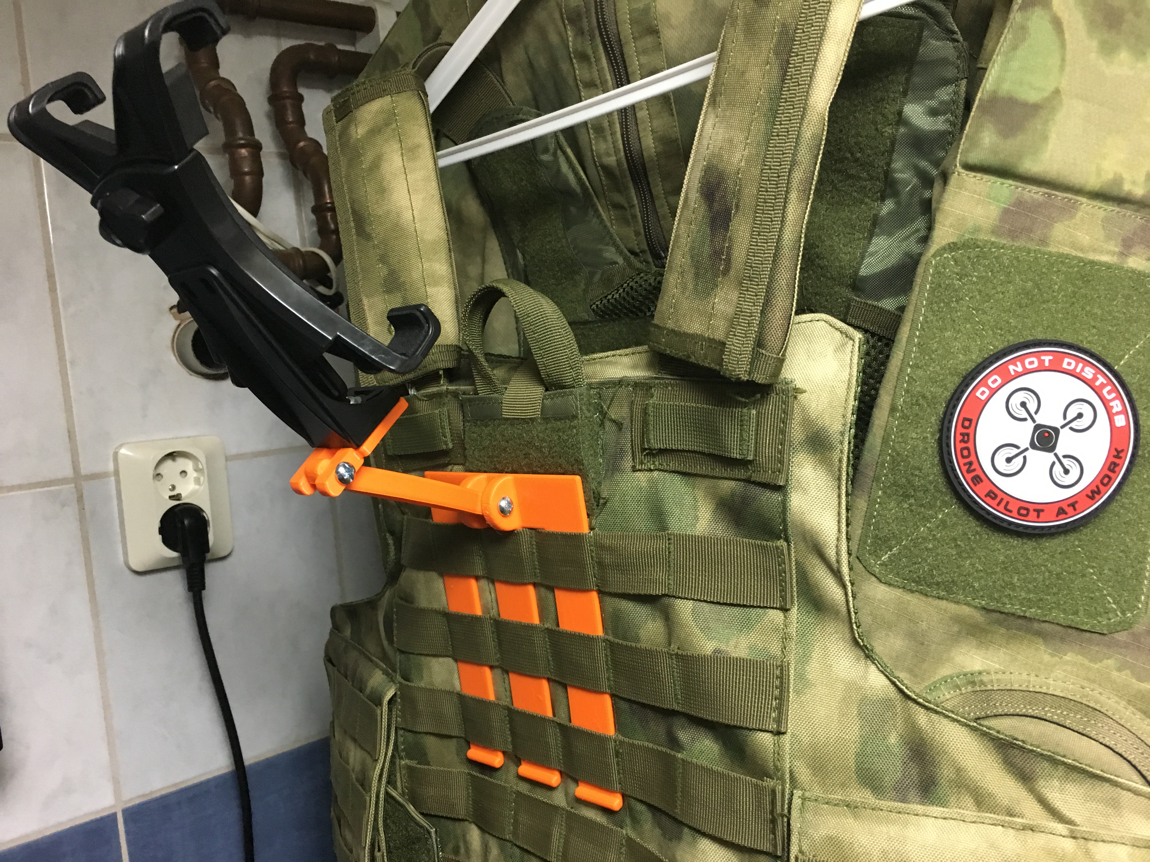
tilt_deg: -4.3
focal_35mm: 29
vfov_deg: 48.2
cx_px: 575
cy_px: 431
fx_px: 963
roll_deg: +5.2
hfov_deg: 61.7
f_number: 2.2
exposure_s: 1/25
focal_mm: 4.15
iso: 200
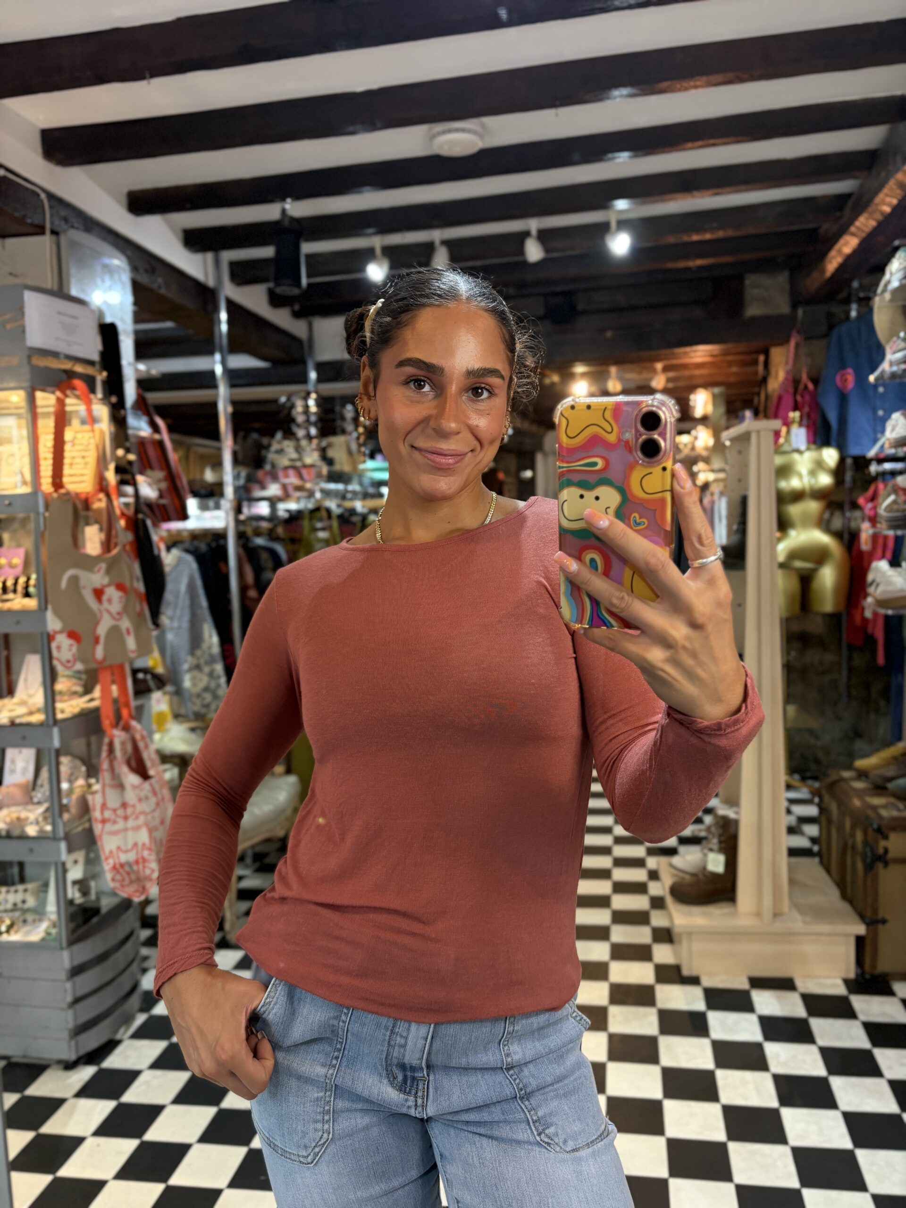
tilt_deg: -13.8
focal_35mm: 26
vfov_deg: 67.3
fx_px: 907
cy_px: 604
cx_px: 453
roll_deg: +3.3
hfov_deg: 53.1
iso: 200
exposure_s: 1/50
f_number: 1.6
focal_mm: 5.96
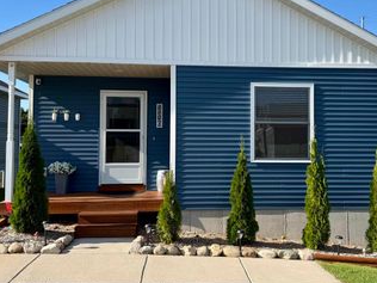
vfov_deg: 37.7
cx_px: 217
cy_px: 128
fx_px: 414
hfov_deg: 48.8
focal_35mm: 38
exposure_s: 1/3759
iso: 80
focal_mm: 6.76
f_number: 1.78
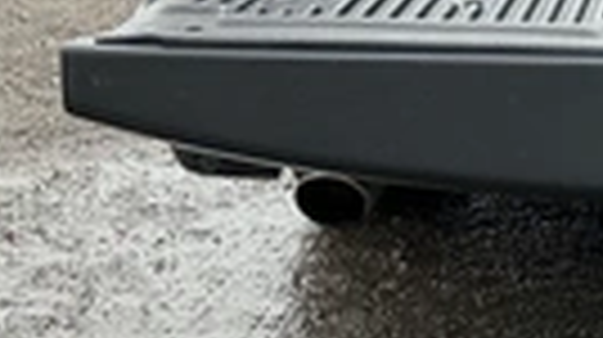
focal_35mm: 91
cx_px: 760
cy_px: -212
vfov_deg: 12.4
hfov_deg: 21.4
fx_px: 1453
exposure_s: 1/929
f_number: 1.8
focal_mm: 3
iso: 25
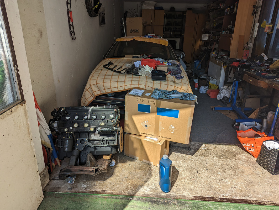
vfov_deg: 56.9
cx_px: 140
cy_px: 105
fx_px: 194
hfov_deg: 71.5
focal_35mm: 24
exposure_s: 1/1689
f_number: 1.85
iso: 42
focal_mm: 6.81
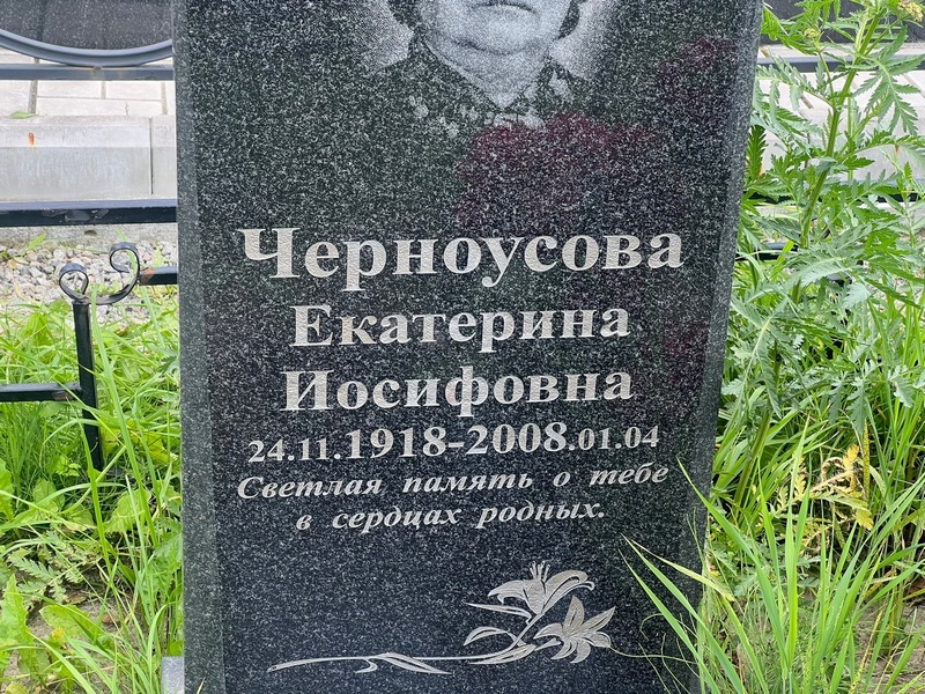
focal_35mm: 77
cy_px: 347
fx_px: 2058
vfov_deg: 19.1
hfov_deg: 25.3
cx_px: 462
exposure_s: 1/99
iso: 40
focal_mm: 9
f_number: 2.8
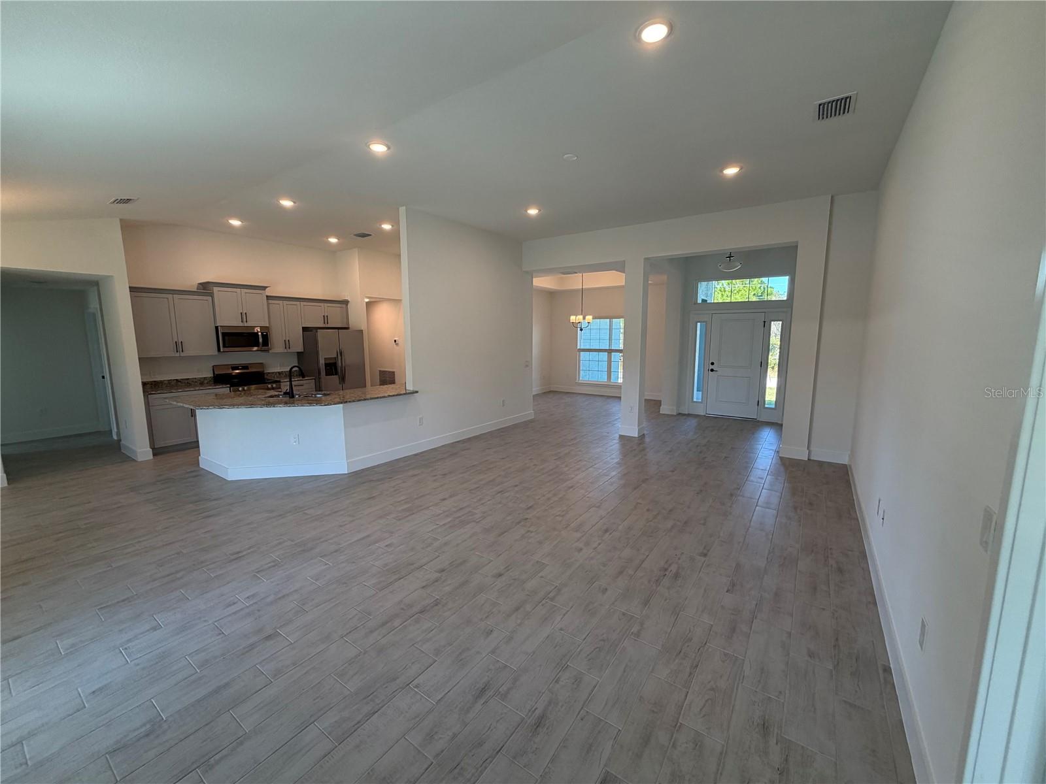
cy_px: 392
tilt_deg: -8.9
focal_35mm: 14
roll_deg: +0.7
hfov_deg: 102.1
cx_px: 523
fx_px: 423
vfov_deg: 85.7
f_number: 2.2
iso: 125
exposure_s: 1/120
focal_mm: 2.22
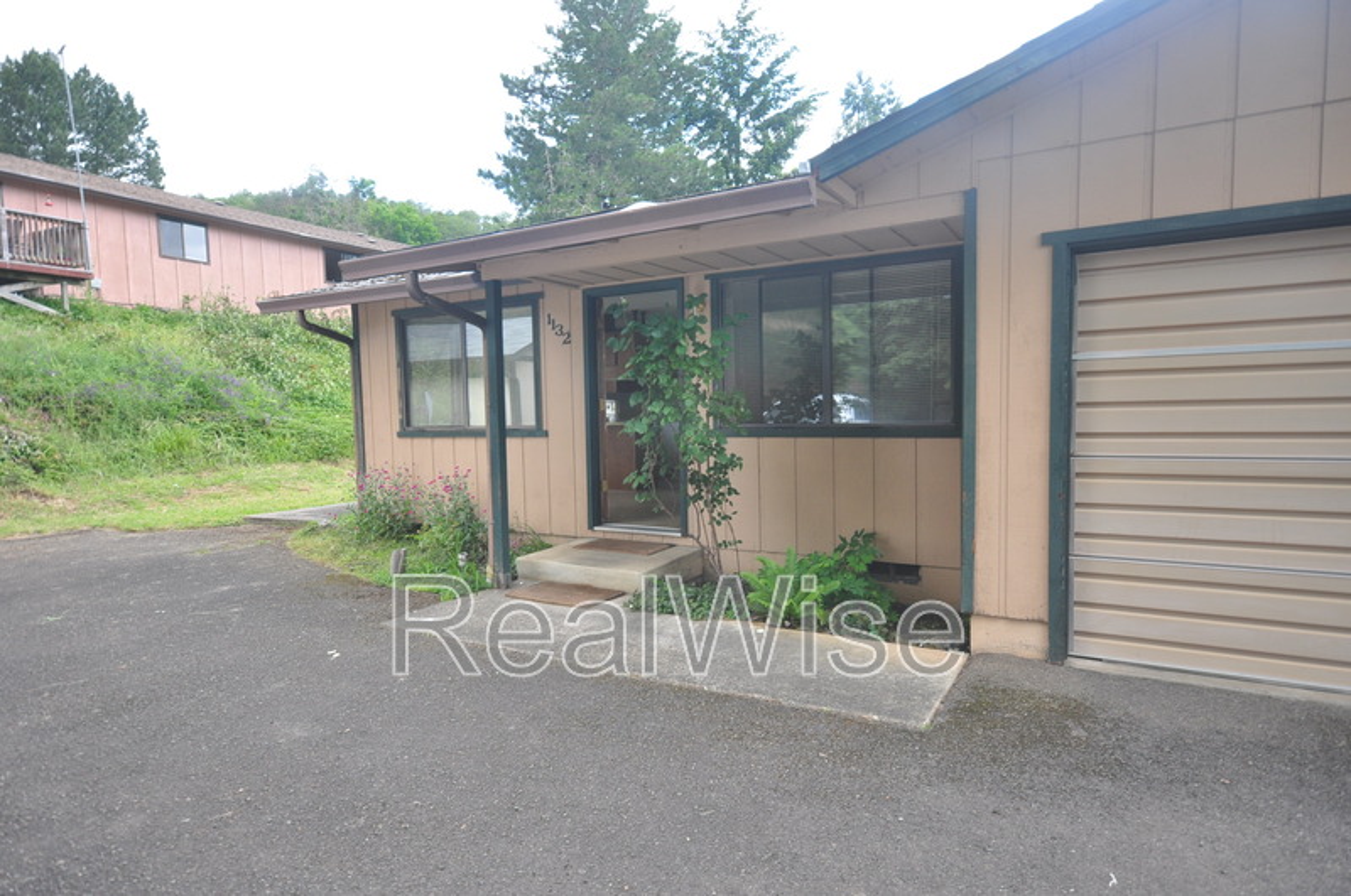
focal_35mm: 21
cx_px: 676
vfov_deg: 59.3
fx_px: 787
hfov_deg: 81.3
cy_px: 448
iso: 200
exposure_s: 1/100
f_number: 5
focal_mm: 14
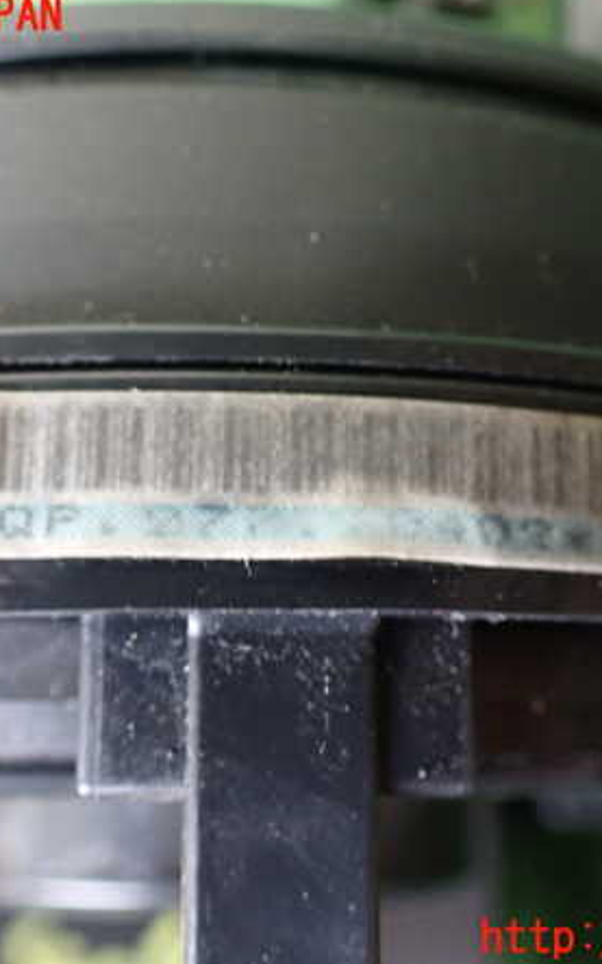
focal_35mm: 43
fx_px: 1130
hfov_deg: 29.8
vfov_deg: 46.2
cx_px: 319
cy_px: 478
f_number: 2.3
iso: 800
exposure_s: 1/40
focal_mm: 5.4
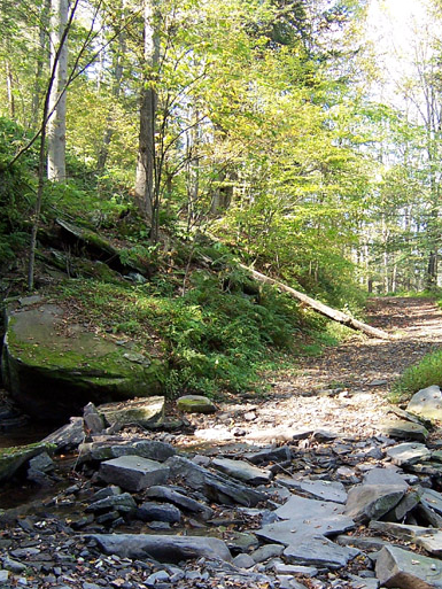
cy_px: 400
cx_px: 282
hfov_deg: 32.0
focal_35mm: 45
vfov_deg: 41.4
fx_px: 766
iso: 140
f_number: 3.4
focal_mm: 5.5
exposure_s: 1/30
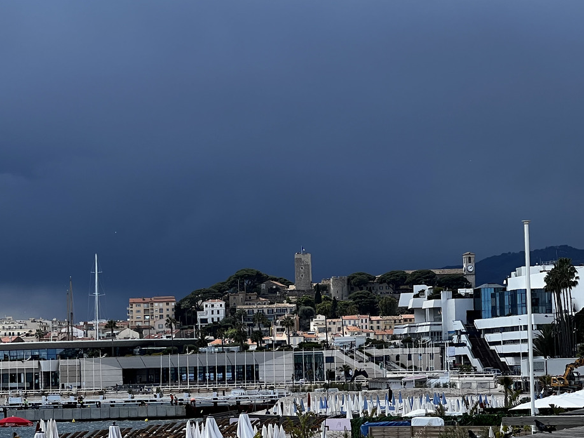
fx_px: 2262
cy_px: 302
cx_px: 224
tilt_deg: +2.6
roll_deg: +2.0
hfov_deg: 14.7
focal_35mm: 134
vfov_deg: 11.1
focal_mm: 9
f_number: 2.8
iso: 32
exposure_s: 1/536
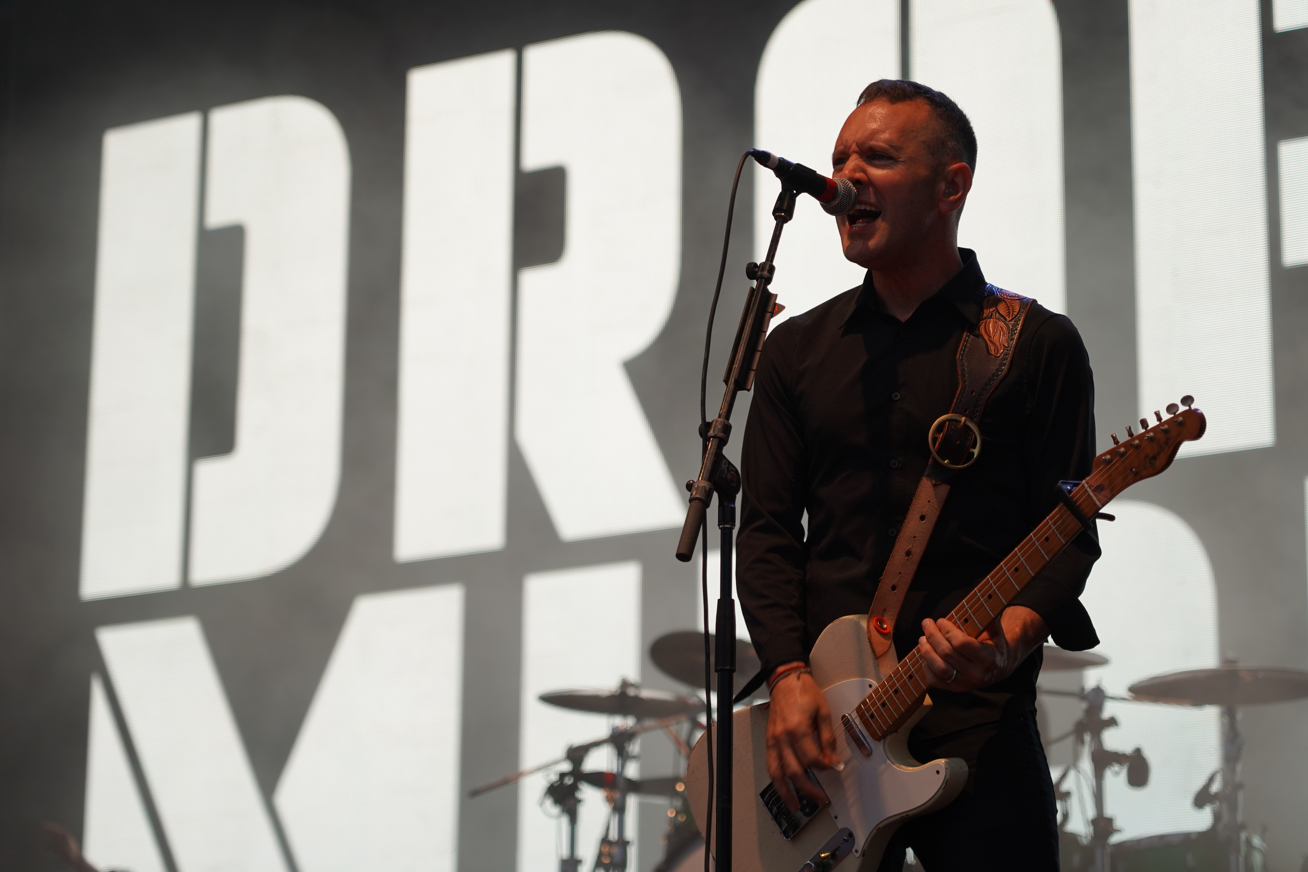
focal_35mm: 105
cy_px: 436
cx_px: 654
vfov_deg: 13.0
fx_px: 3815
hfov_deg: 19.5
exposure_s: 1/160
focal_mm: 105
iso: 320
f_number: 4
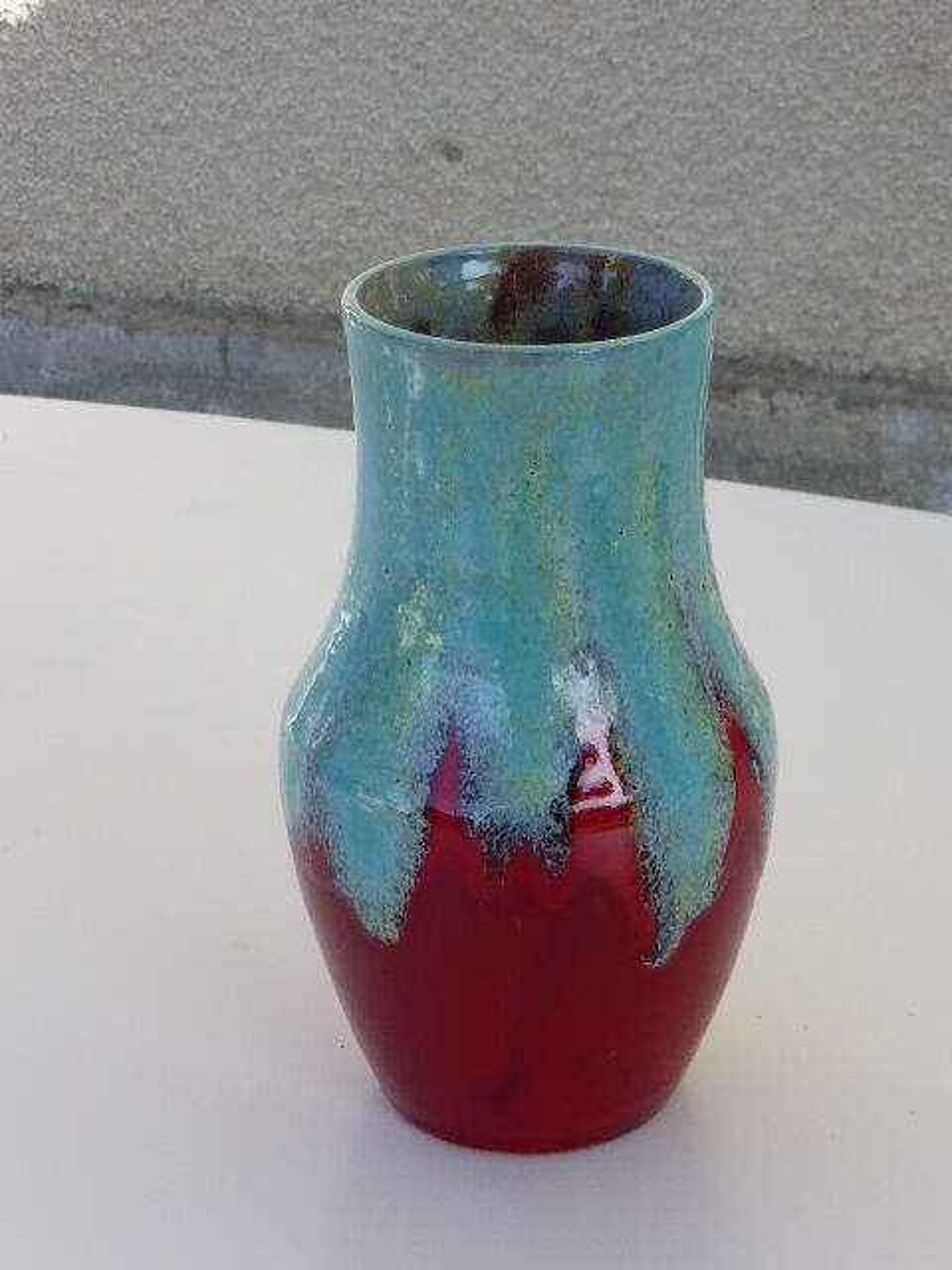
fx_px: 3117
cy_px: 635
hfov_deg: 17.4
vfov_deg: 23.0
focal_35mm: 85
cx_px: 476
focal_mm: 14.2
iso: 100
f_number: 5.1
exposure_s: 1/125
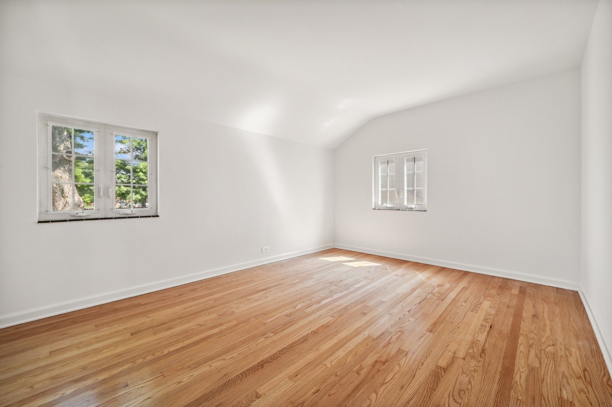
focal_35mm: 14
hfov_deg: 104.3
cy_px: 204
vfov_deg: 81.1
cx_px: 306
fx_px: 238
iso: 400
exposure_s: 1/8
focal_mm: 14
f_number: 8
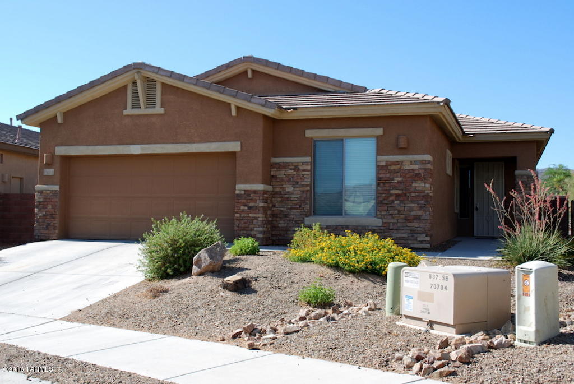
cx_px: 287
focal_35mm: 42
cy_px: 192
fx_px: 670
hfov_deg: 46.4
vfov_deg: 32.0
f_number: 7.1
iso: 100
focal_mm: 28
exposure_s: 1/200
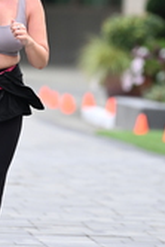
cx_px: 33
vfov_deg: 3.1
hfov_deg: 2.1
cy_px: 15
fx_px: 4548
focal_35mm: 663
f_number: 2.8
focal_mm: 200
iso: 640
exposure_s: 1/1600
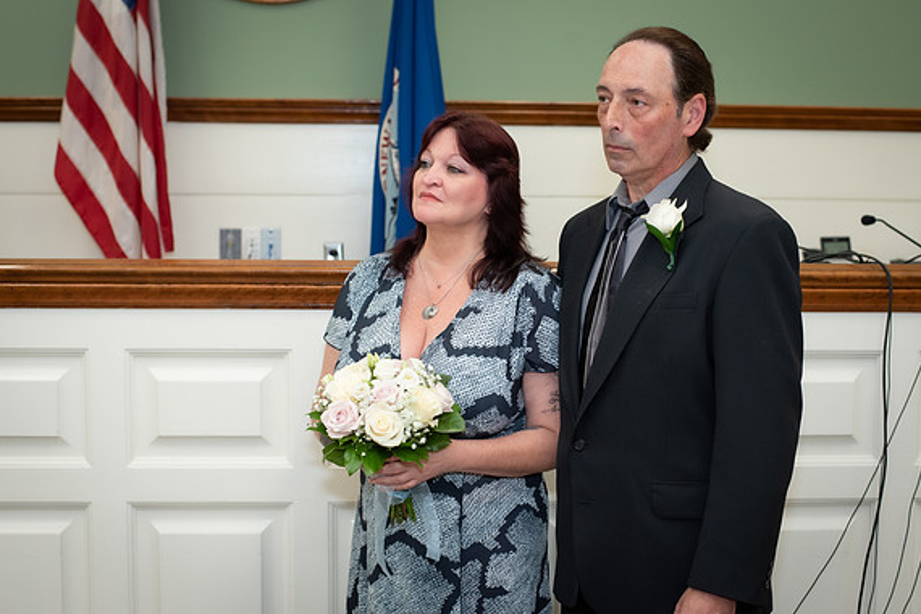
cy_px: 306
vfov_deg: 25.1
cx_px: 457
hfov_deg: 36.9
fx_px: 1381
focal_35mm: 54
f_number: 4
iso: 1250
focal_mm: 50
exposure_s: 1/200
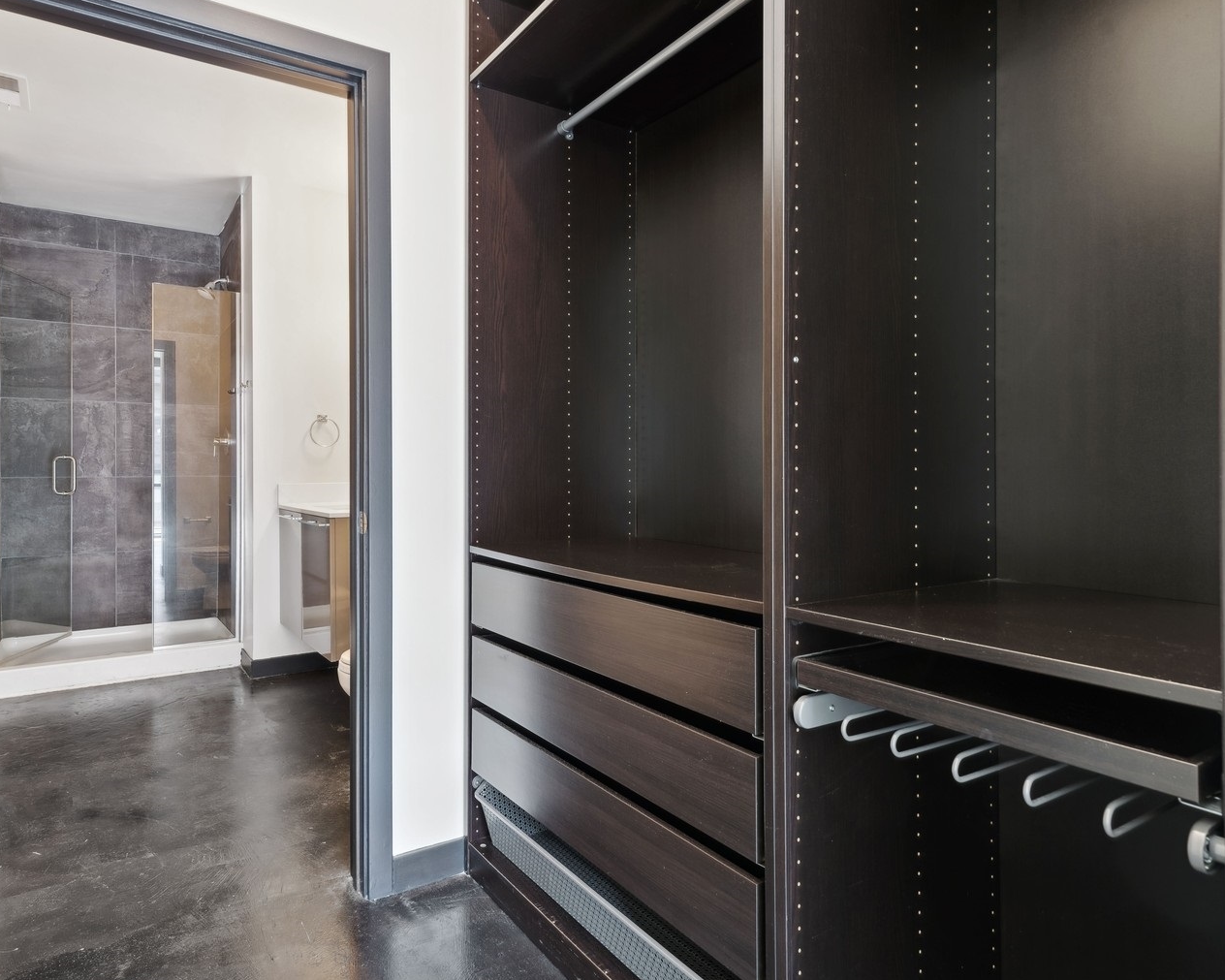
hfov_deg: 82.3
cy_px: 476
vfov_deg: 70.8
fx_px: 689
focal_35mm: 19
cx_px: 492
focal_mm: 16
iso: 200
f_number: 8
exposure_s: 1/2.5
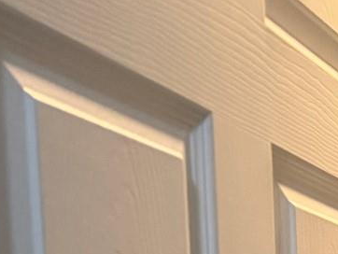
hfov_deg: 14.4
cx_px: 737
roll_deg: -1.1
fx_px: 1036
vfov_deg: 12.1
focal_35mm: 106
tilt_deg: -8.4
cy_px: 537
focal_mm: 6.76
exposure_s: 1/60
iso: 320
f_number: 1.78
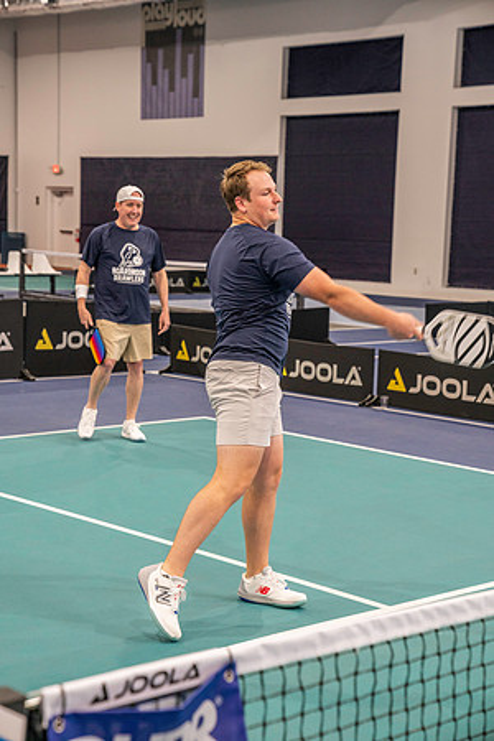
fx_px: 1441
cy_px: 370
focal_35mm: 70
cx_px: 247
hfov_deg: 19.5
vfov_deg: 28.8
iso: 2500
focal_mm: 70
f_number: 4.5
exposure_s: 1/200
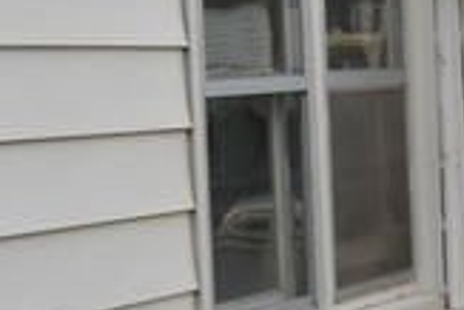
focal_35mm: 200
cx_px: 774
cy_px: 206
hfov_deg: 9.8
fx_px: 2580
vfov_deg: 6.9
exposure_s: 1/60
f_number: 8
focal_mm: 34
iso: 140
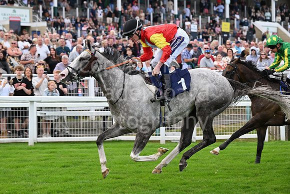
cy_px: 97
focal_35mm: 102
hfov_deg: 20.0
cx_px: 145
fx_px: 822
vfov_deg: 13.4
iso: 800
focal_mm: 102
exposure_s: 1/2000
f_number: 4.5
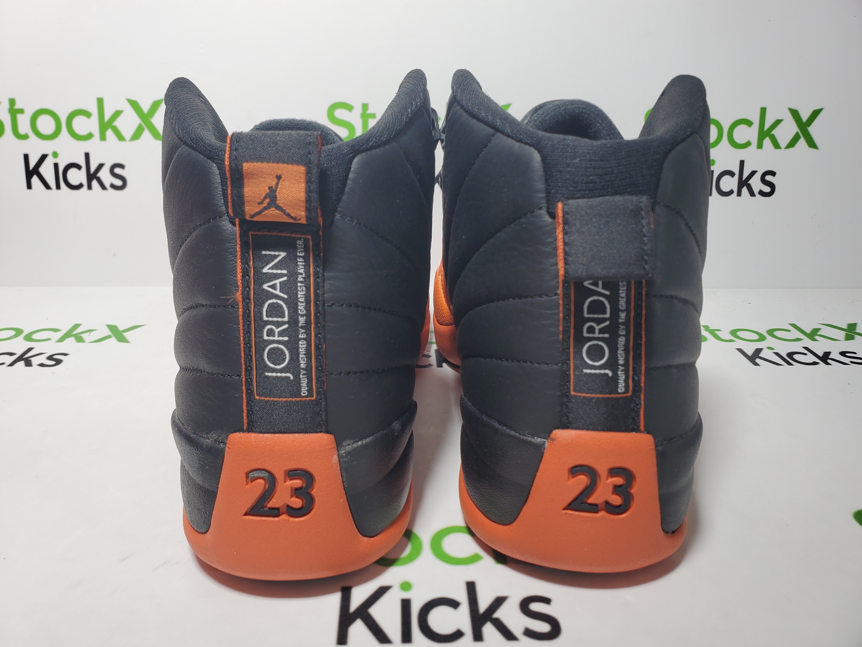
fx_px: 647
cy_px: 324
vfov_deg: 53.1
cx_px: 431
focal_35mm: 26
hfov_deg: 67.3
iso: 50
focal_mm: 4.3
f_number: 2.4
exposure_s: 1/136
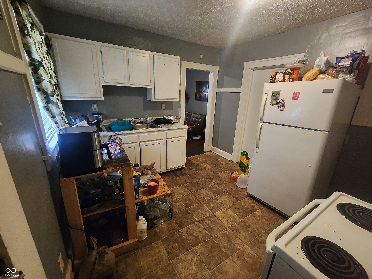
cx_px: 186
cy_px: 140
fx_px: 140
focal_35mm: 13
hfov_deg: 106.2
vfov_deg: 89.9
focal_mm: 2.2
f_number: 2.2
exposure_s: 1/24
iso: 1000
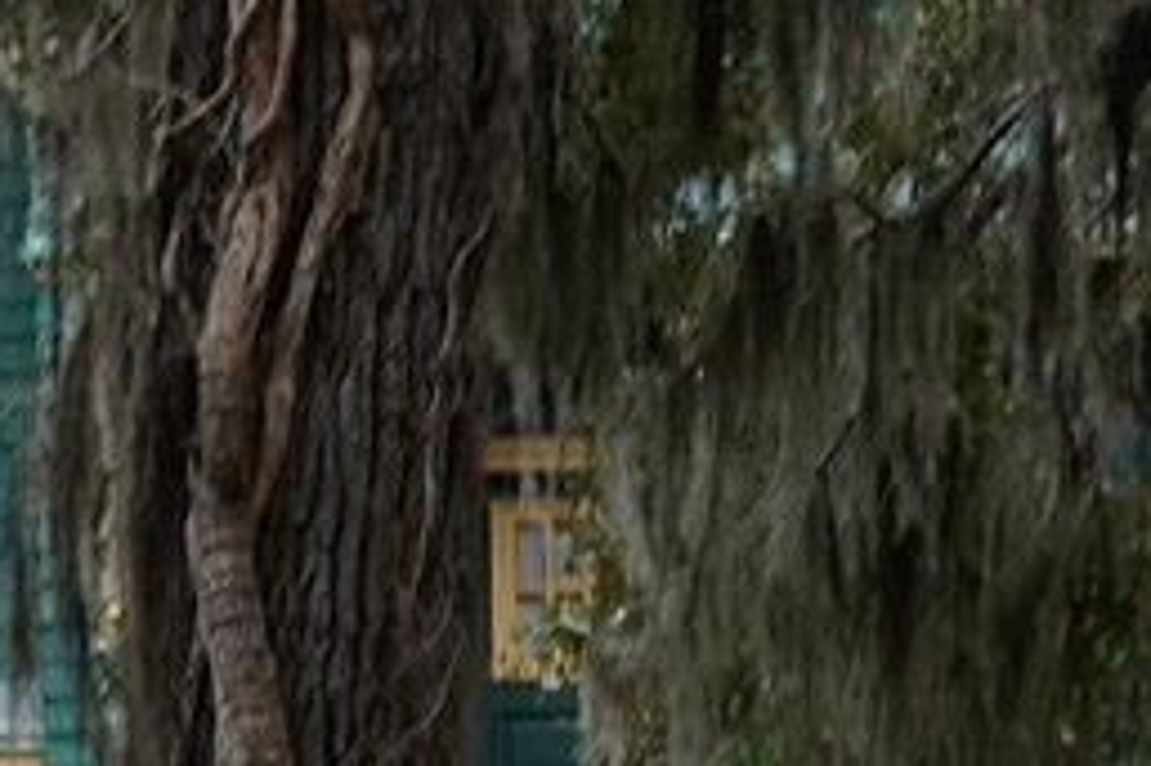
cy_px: -219
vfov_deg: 4.7
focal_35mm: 288
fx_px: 9202
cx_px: -909
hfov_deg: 7.0
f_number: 7.1
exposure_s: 1/125
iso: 400
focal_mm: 37
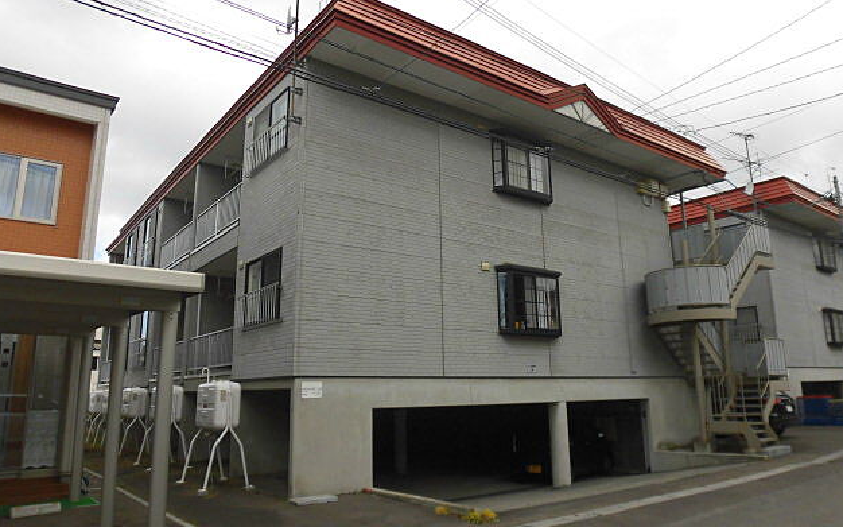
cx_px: 424
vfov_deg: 47.5
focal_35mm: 26
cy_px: 247
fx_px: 597
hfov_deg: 70.4
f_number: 7.8
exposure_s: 1/160
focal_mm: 4.3
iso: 100
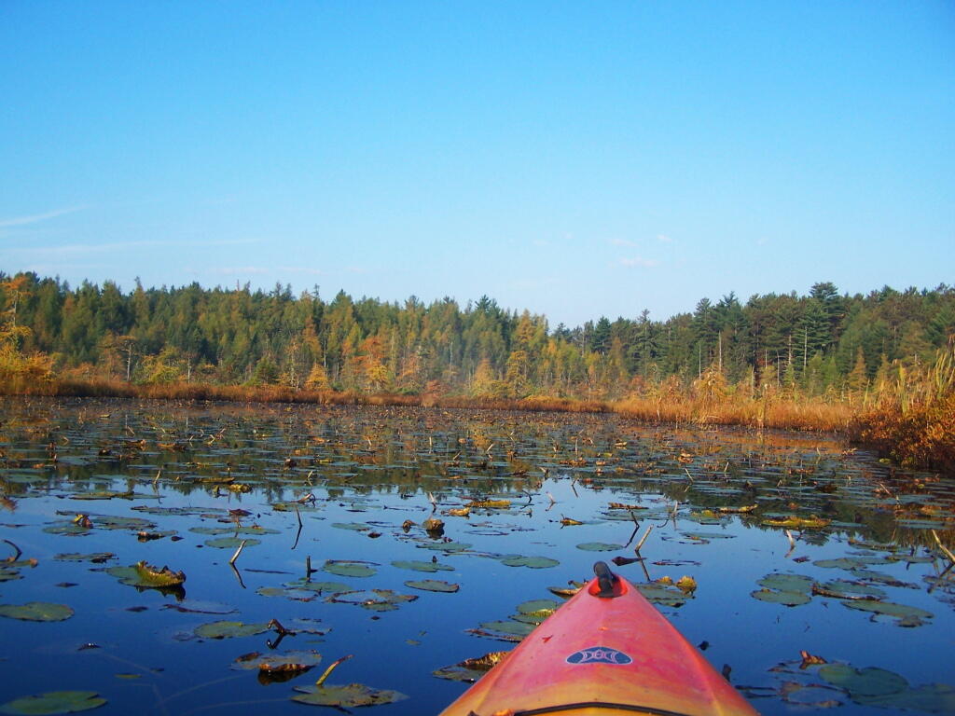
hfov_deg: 46.8
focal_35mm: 40
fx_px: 1104
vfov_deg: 36.0
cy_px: 358
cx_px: 478
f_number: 2.8
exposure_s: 1/1000
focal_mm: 6.7
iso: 80
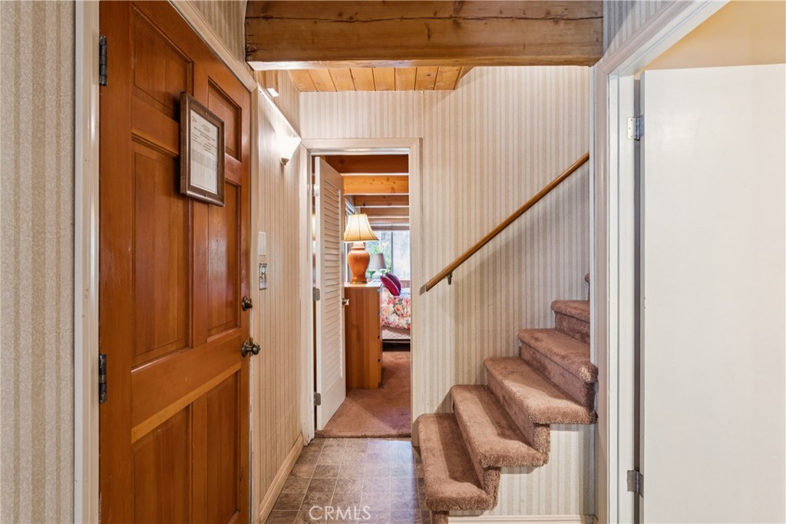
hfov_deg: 89.1
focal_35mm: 18
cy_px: 262
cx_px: 393
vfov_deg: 66.5
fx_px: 399
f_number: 13
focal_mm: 18.3
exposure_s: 4
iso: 100
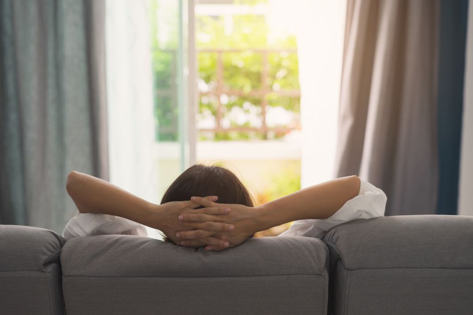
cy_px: 158
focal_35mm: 50
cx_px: 236
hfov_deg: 39.6
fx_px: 657
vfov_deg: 27.0
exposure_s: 1/125
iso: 200
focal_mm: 50
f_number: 2.8
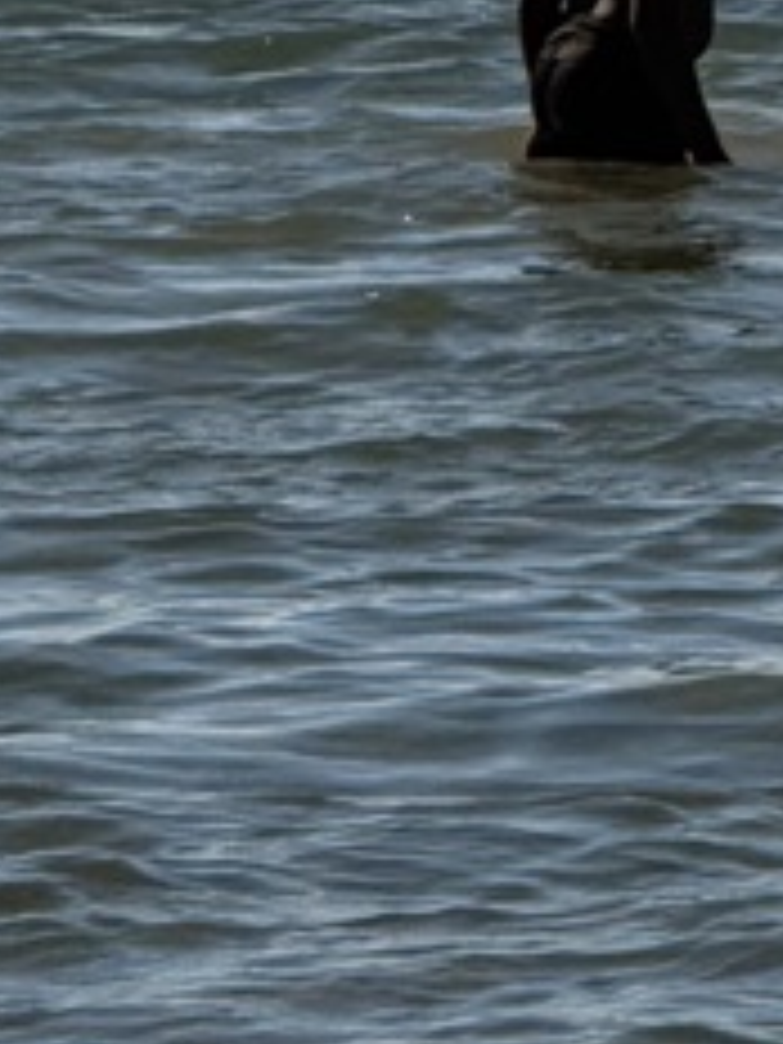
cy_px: -2174
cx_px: 2304
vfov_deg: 2.8
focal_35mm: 689
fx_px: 20780
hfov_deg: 2.1
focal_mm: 16.89
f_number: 2.8
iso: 20
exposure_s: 1/1698
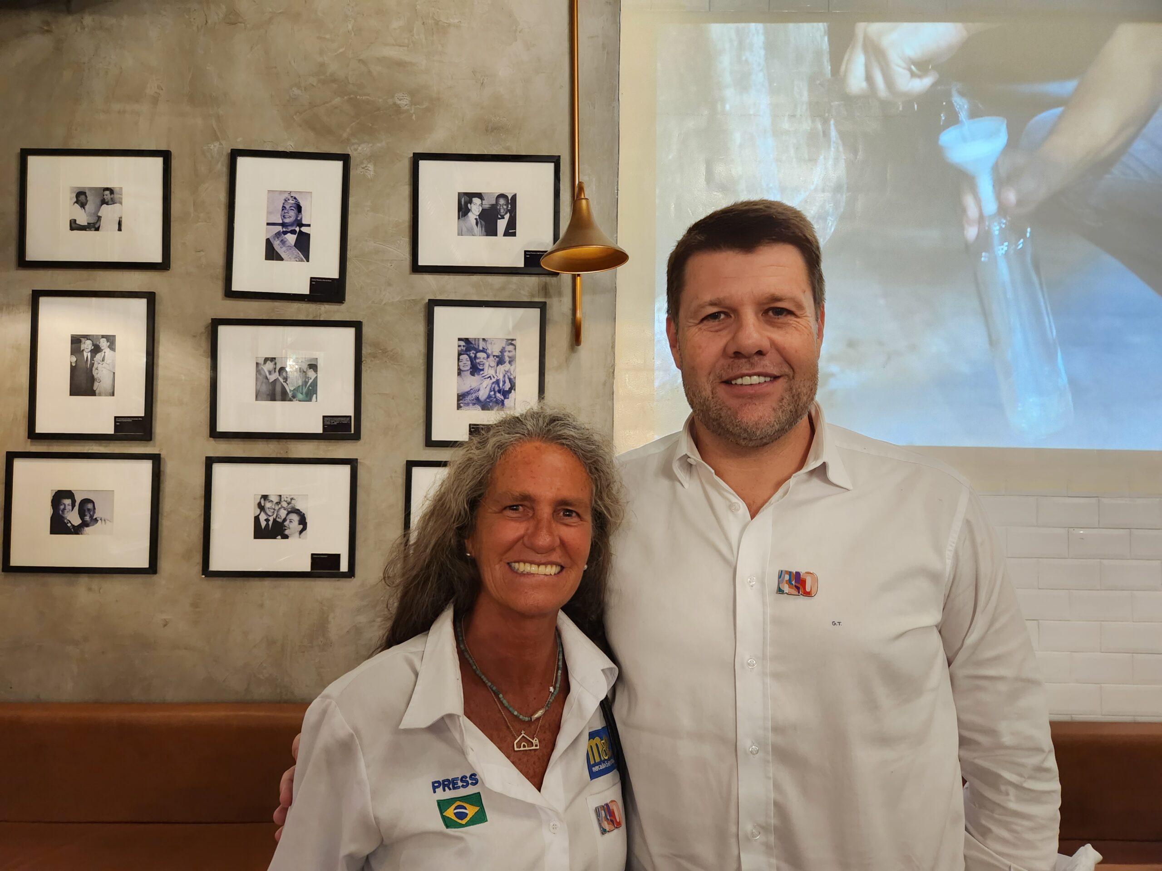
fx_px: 772
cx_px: 581
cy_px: 436
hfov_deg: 73.9
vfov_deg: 58.9
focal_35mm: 23
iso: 1000
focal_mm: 5.4
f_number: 1.8
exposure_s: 1/24
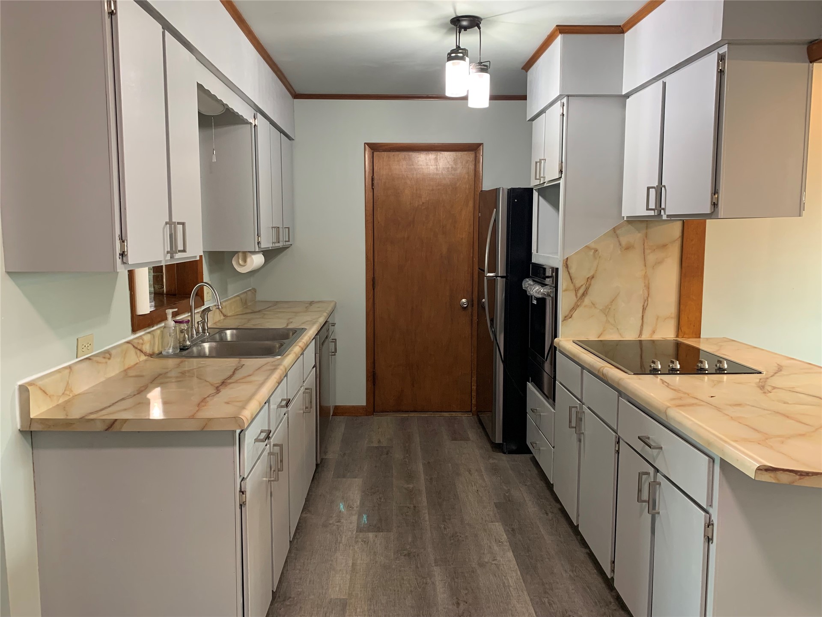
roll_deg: +0.2
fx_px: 617
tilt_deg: -6.1
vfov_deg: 53.1
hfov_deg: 67.3
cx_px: 411
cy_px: 308
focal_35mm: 26
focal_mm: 4.25
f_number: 1.8
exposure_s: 1/60
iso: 125
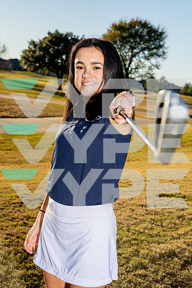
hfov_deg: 21.6
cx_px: 96
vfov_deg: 31.9
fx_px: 504
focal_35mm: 63
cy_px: 144
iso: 100
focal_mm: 63
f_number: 8
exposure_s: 1/250
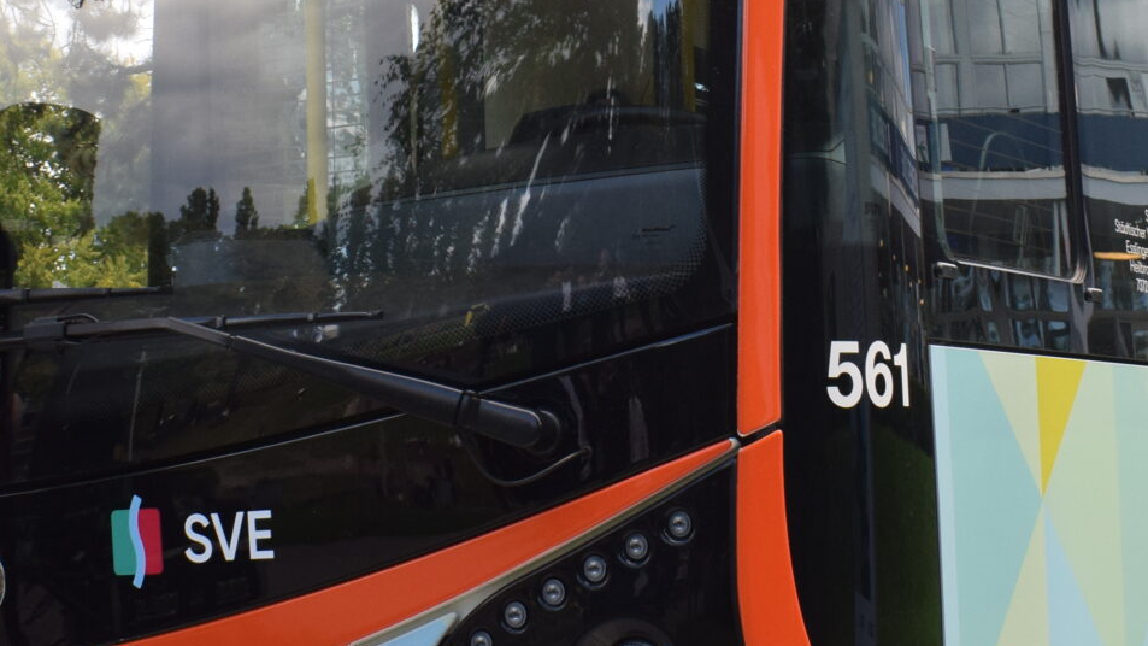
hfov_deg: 27.9
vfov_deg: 15.7
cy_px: 99
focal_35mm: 76
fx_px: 2313
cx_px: 572
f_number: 8
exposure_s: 1/250
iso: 400
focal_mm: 18
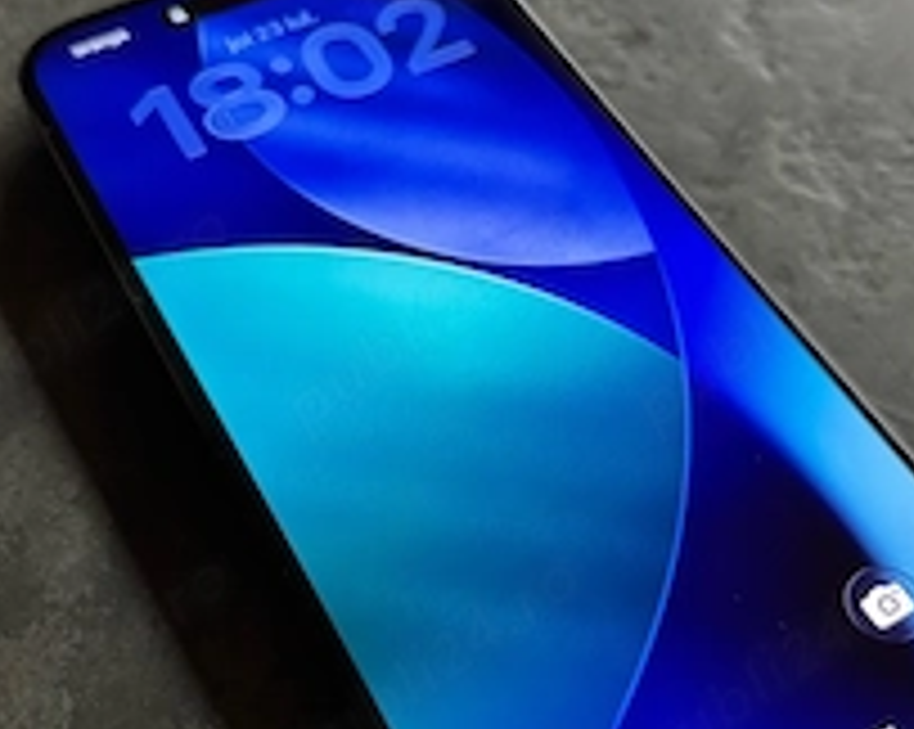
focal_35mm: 50
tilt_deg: -54.0
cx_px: 522
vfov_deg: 30.2
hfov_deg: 37.3
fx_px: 1351
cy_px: 374
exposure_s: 1/60
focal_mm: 5.96
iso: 160
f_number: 1.6
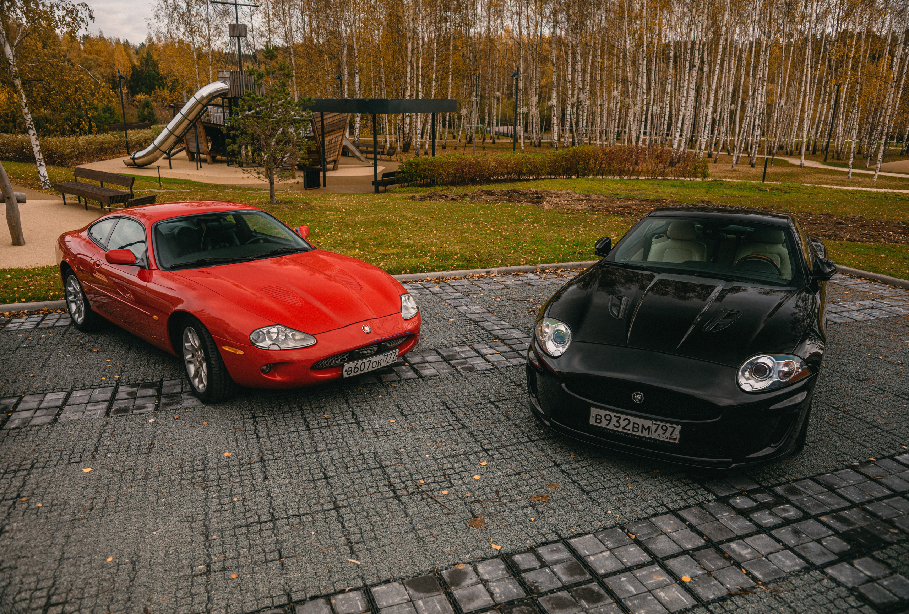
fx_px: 648
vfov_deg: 50.7
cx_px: 449
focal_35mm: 26
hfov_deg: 70.1
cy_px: 307
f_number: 2.8
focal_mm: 24
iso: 125
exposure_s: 1/320
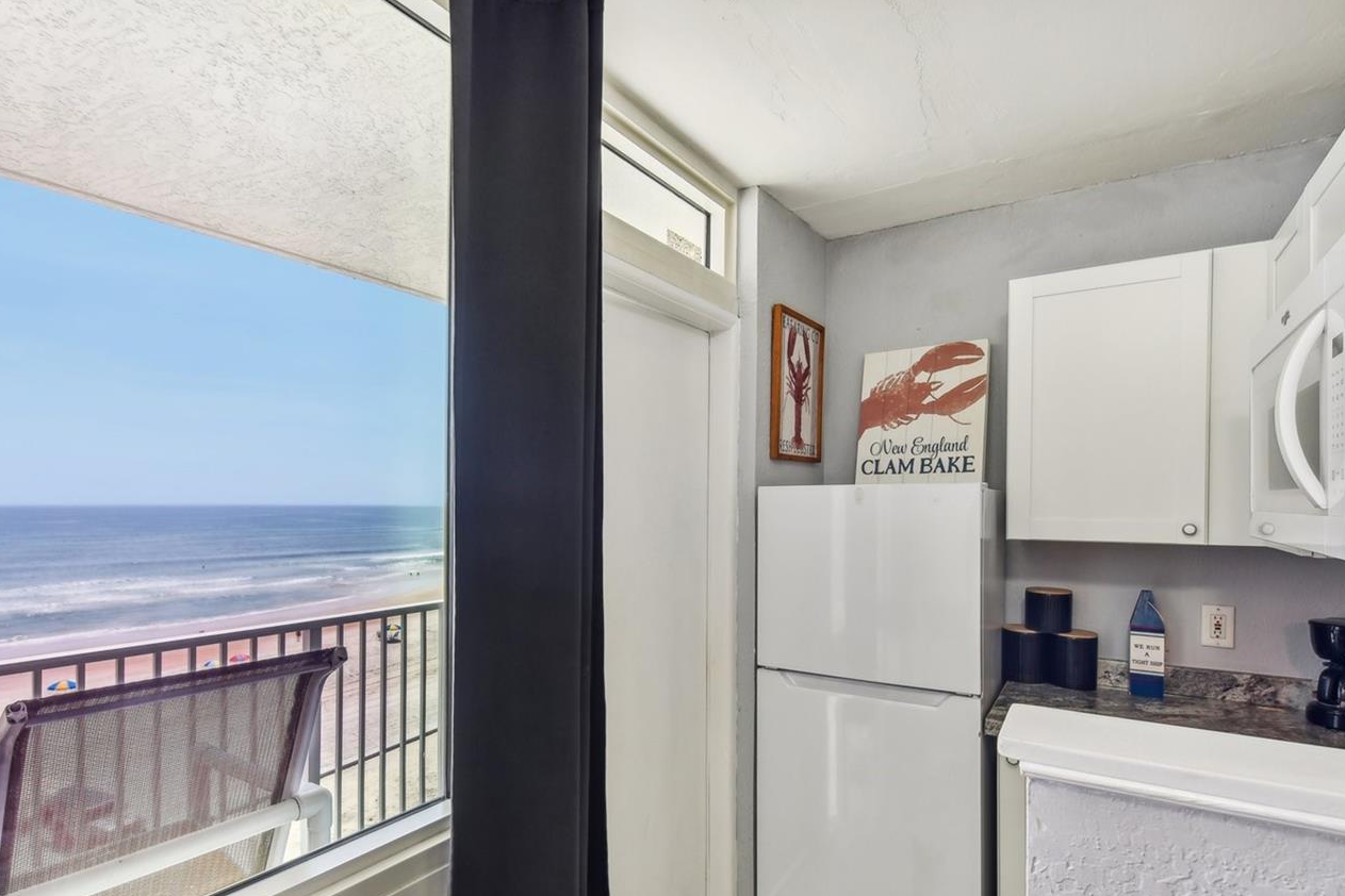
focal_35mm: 19
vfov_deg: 64.4
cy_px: 496
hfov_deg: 86.7
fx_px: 710
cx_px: 608
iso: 400
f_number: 8
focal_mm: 15
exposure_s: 1/100
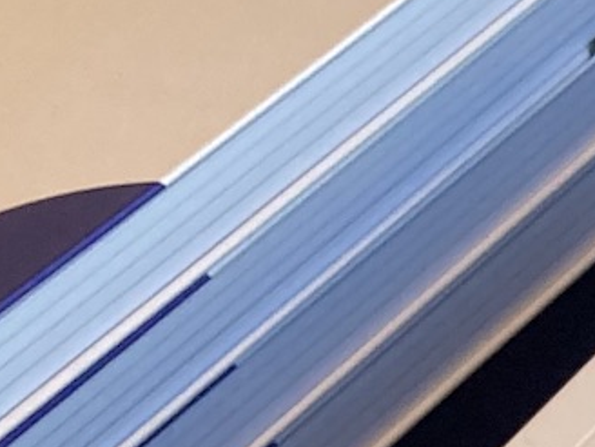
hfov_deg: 9.6
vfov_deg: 8.2
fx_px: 3008
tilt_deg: -47.1
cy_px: 809
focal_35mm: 175
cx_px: 1560
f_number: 1.8
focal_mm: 3.99
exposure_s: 1/75
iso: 80
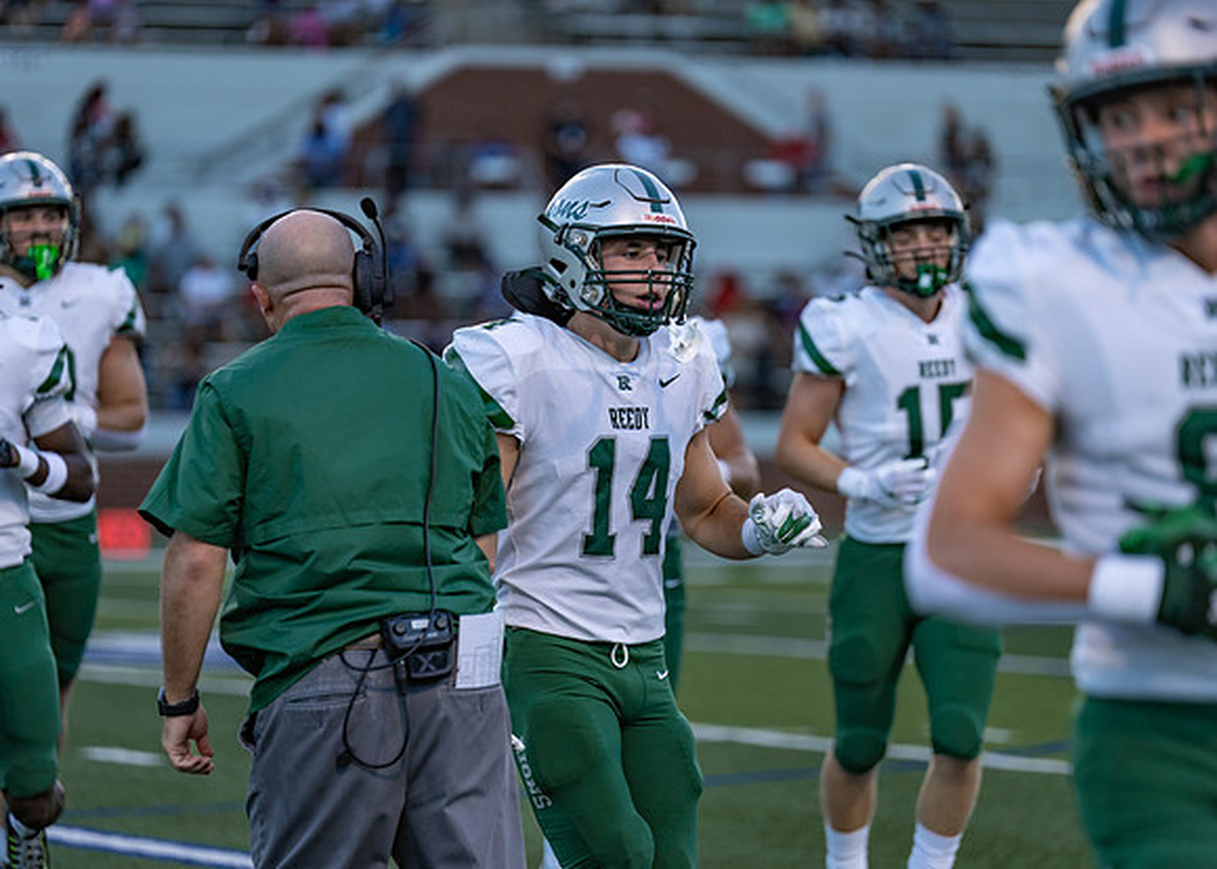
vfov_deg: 8.1
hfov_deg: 11.3
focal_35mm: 178
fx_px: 6156
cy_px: 434
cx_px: 608
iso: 500
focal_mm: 170
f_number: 2.8
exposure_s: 1/1250
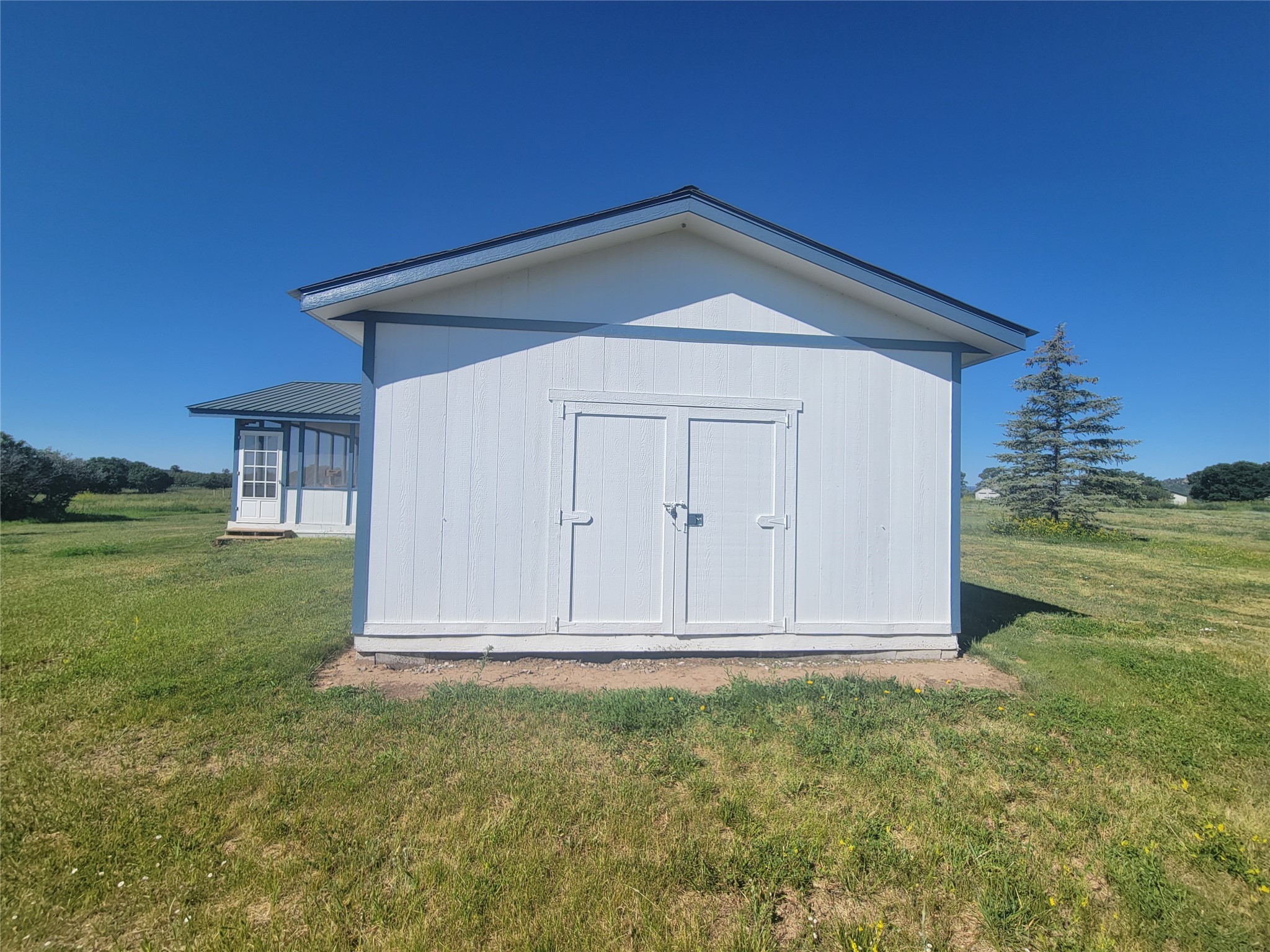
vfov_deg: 89.9
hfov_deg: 106.2
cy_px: 476
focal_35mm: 13
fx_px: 477
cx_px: 635
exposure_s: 1/2643
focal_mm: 2.2
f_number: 2.2
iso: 50
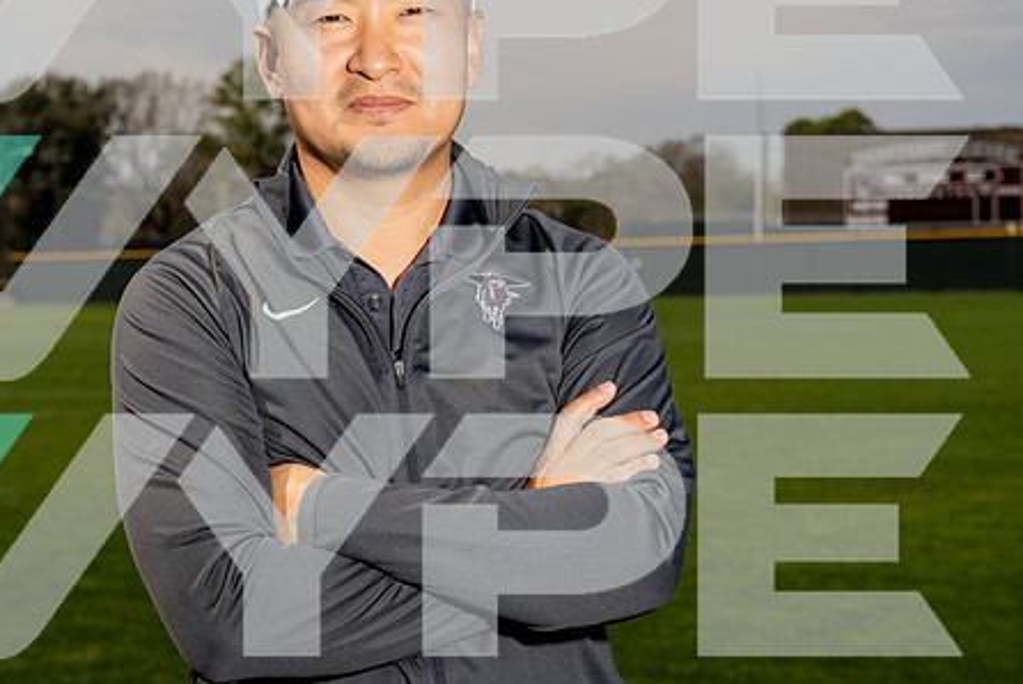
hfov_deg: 22.3
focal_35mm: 91
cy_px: 258
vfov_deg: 15.0
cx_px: 385
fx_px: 2587
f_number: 8
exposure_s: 1/250
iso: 100
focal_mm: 70
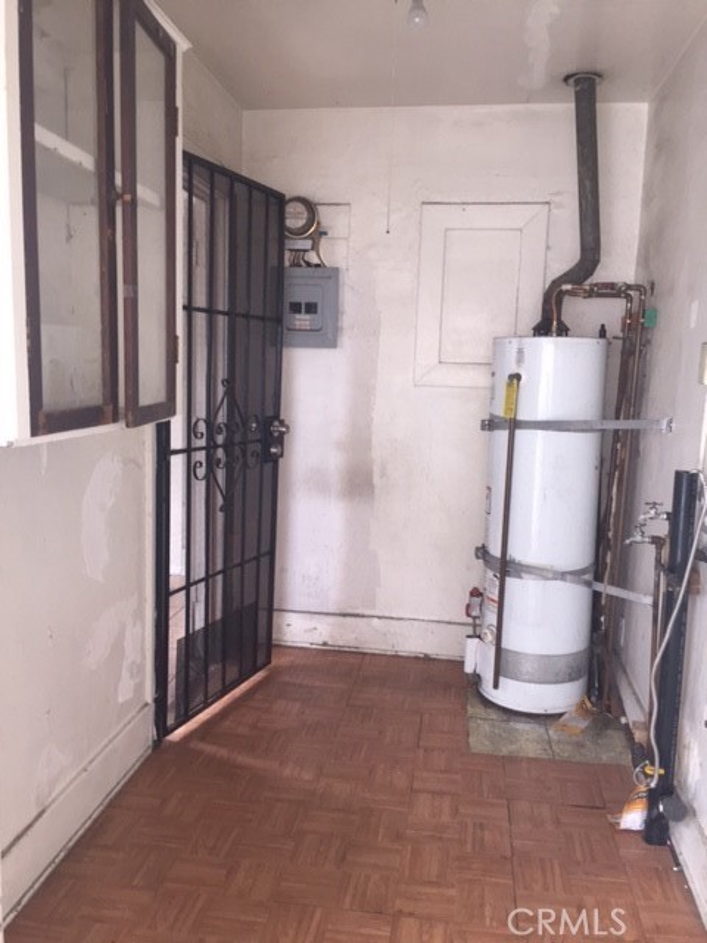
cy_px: 472
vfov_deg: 61.7
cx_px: 354
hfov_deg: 48.2
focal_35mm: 29
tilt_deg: -7.2
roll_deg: -1.9
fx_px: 790
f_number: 2.2
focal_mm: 4.15
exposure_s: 1/30
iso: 80
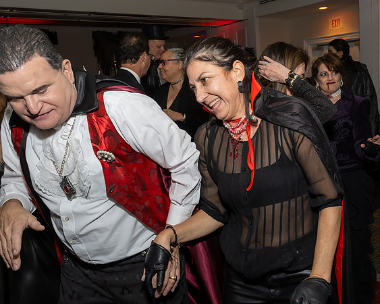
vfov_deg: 45.5
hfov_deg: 54.1
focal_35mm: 32
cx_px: 260
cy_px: 131
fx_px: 361
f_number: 7.1
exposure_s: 1/250
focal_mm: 17
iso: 640
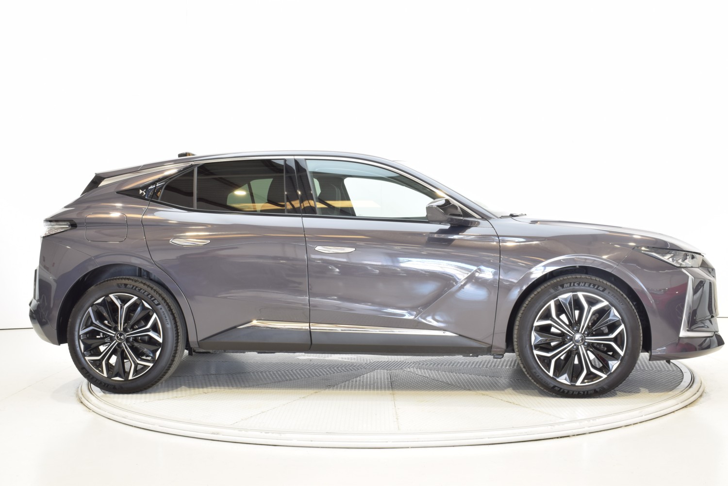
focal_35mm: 44
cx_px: 364
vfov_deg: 30.8
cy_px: 243
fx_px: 880
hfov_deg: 45.0
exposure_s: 1/1.3
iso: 100
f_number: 14
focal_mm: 29
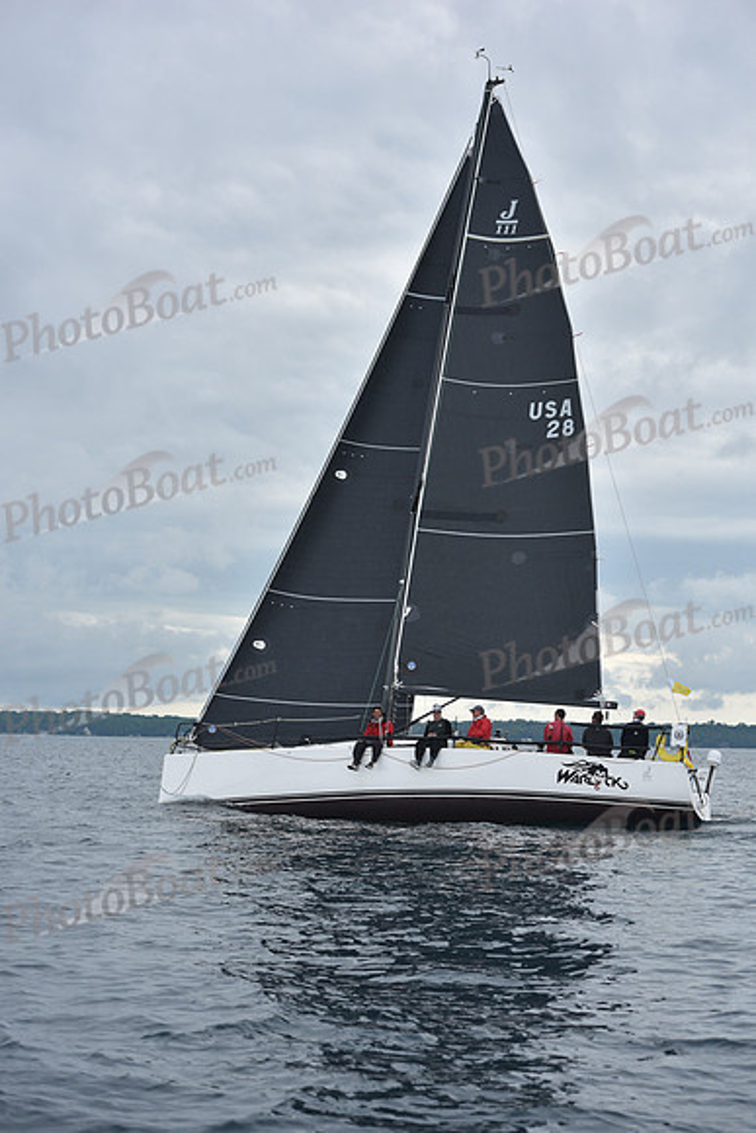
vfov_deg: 28.8
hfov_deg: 19.5
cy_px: 566
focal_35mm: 70
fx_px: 2204
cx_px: 378
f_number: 5.6
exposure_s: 1/800
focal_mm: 70
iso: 250
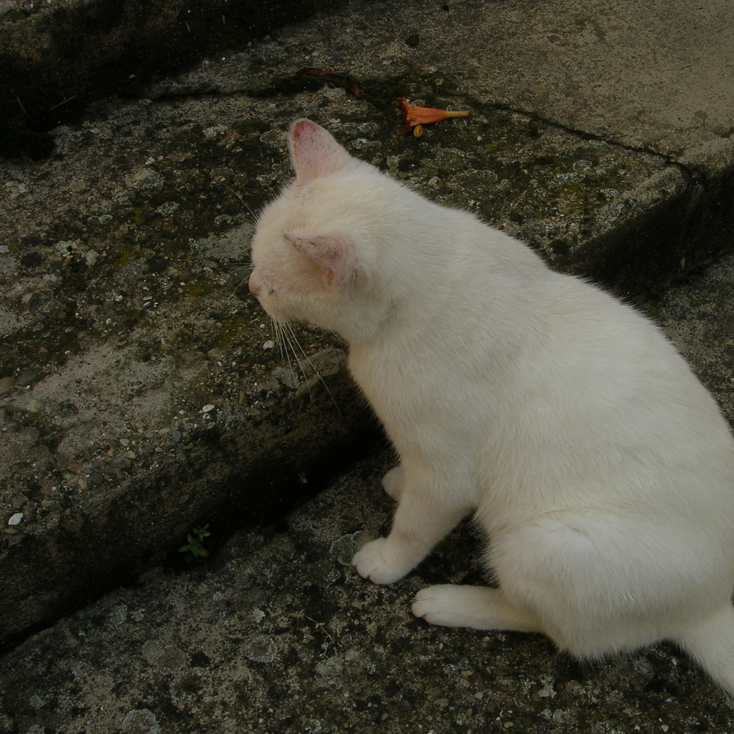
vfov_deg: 34.0
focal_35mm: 50
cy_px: 367
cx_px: 474
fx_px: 1199
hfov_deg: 33.8
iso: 50
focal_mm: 7
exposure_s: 1/148
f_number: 5.2
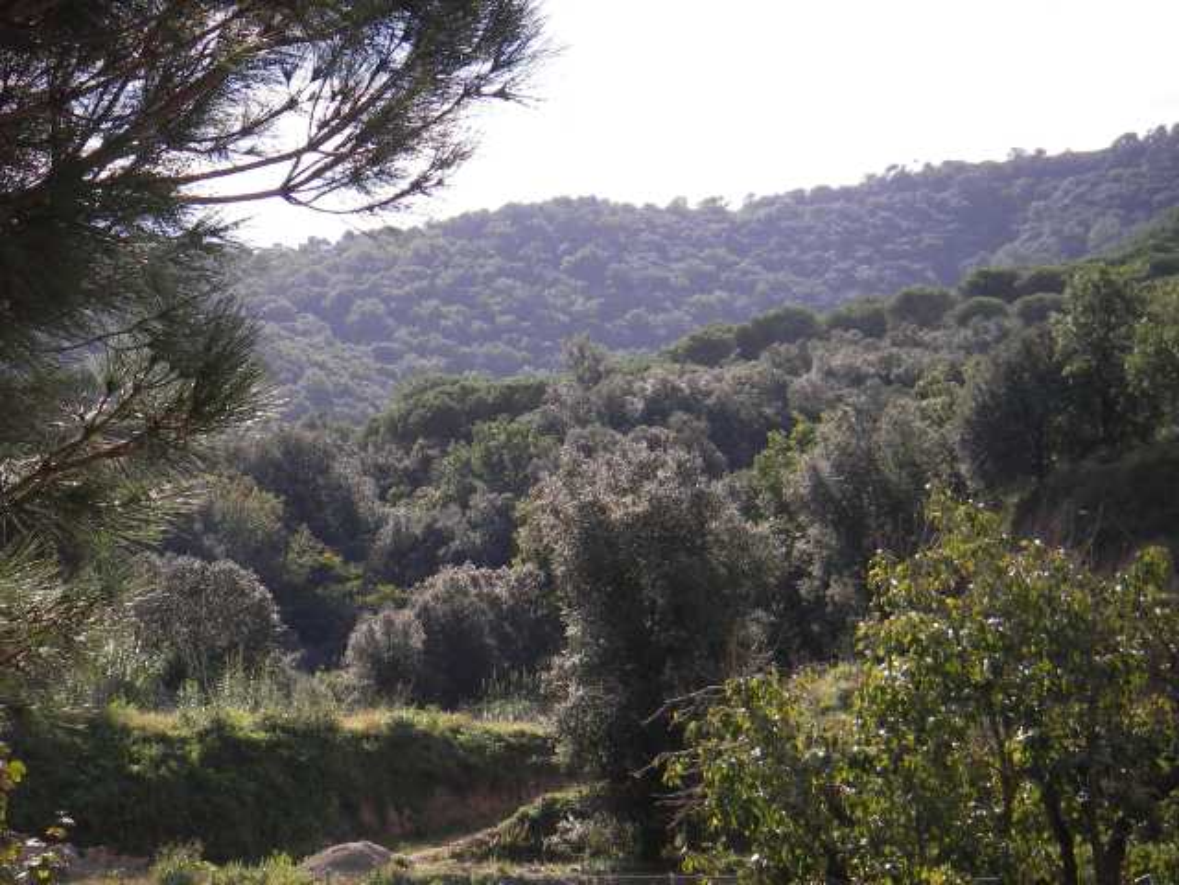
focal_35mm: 114
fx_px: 3883
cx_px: 590
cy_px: 442
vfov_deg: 13.0
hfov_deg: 17.3
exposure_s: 1/200
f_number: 4
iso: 50
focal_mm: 18.9
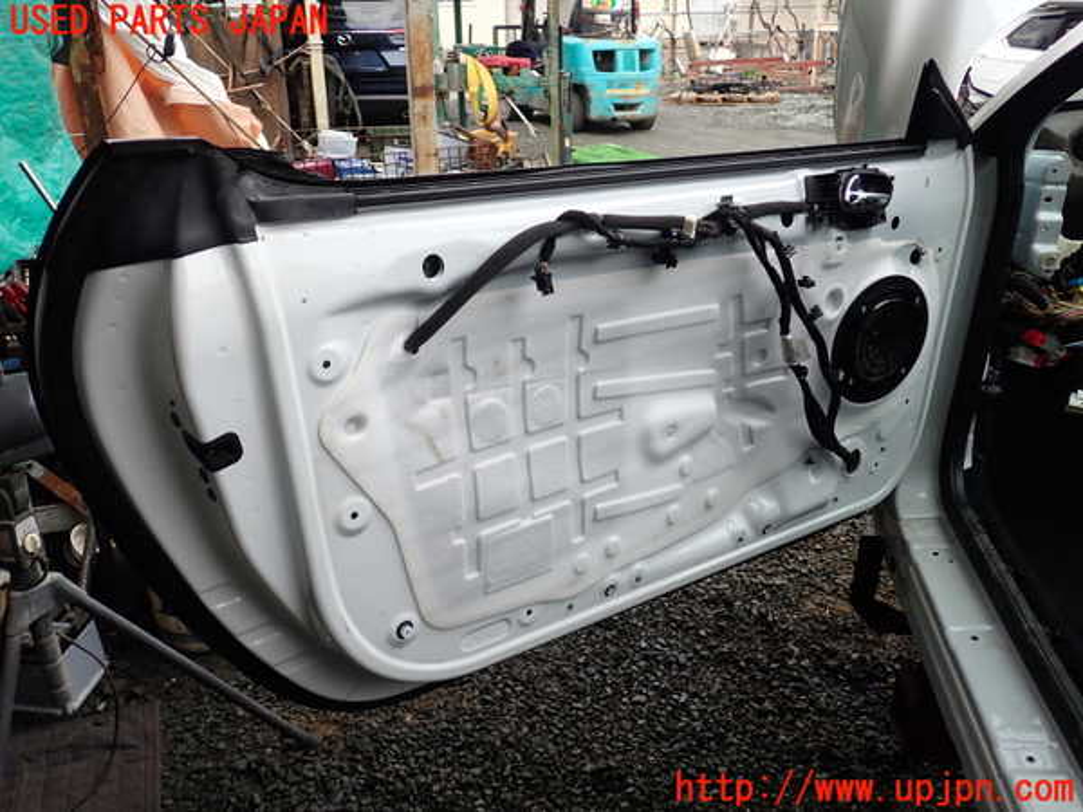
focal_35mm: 30
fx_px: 939
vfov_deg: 46.8
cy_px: 406
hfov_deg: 60.0
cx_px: 542
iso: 100
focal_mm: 5.4
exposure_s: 1/160
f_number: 2.3
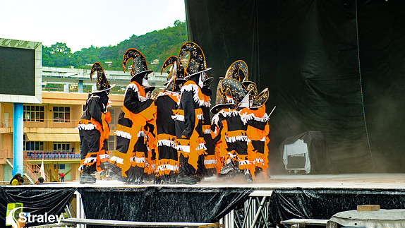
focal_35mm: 74
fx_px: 795
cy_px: 102
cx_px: 204
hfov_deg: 28.6
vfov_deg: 16.3
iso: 125
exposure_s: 1/250
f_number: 5
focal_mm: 70
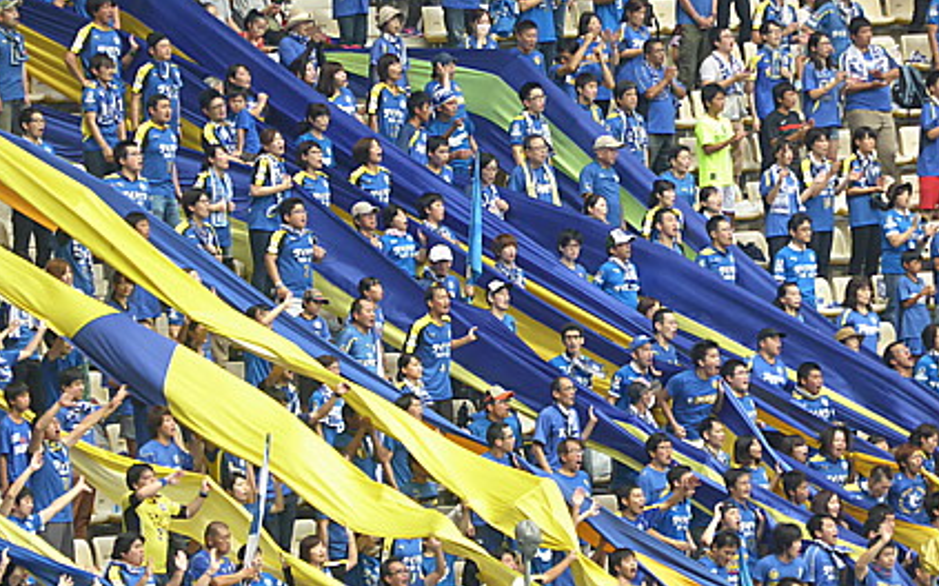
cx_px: 499
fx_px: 12586
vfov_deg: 2.7
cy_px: 355
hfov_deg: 4.3
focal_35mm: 492
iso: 200
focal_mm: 73.1
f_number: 6
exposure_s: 1/125
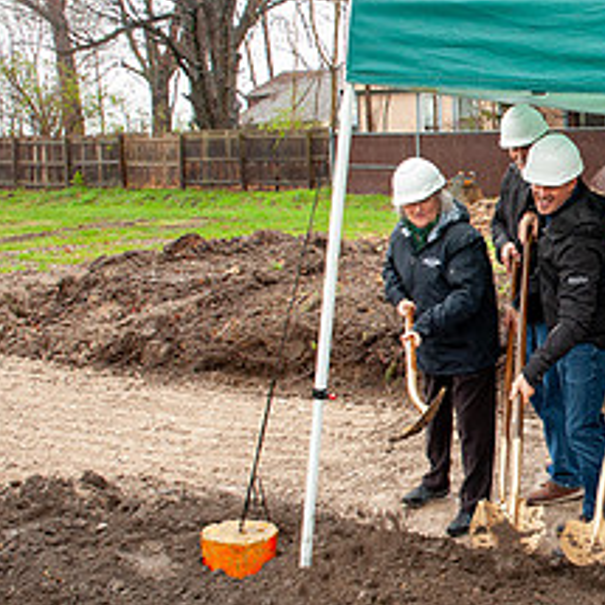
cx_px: 765
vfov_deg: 31.1
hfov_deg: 26.7
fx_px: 1088
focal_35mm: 55
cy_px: 276
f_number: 6.3
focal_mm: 24
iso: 800
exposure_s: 1/125
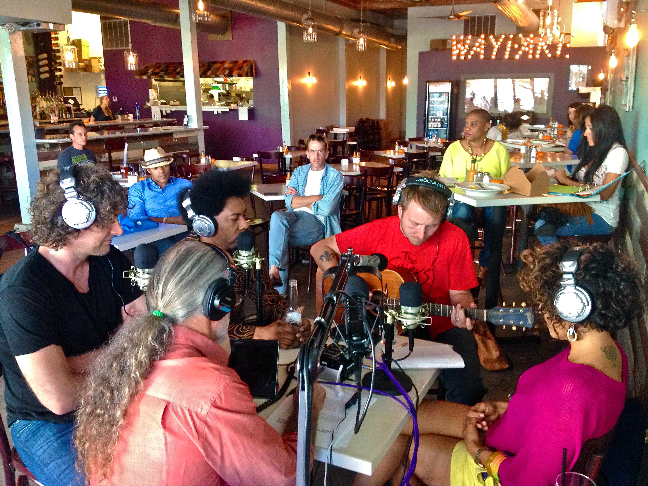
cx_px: 324
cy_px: 243
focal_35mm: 35
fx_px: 655
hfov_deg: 52.6
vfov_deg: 40.7
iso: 200
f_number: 2.4
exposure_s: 1/20
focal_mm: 4.28
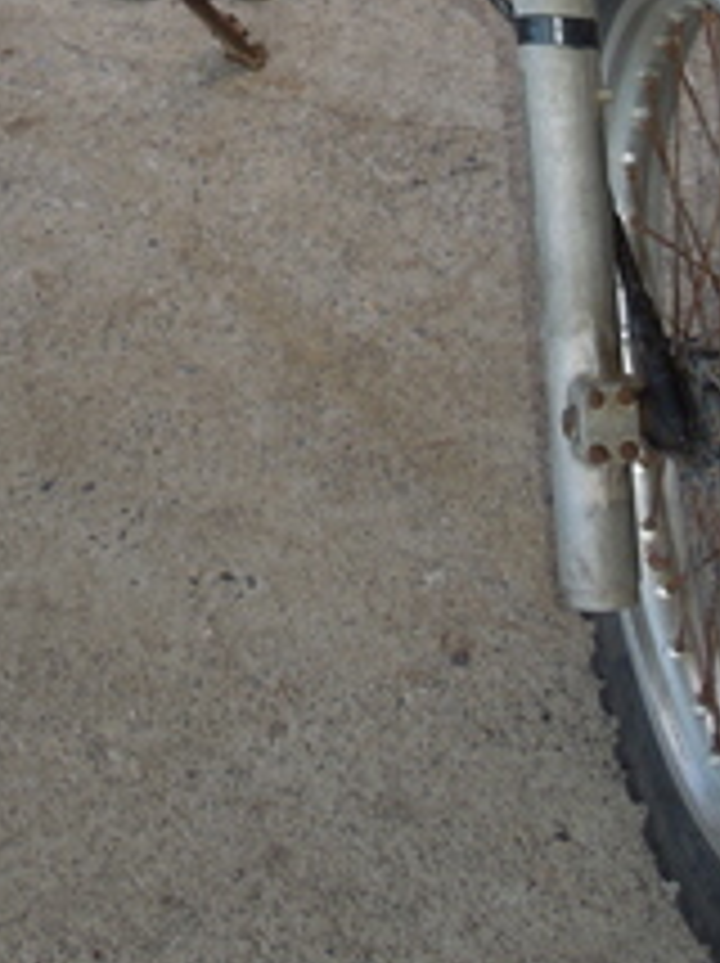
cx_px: 256
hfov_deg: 16.9
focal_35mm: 87
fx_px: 2418
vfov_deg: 20.4
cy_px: -328
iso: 100
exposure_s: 1/160
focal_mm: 5.6
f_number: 3.6
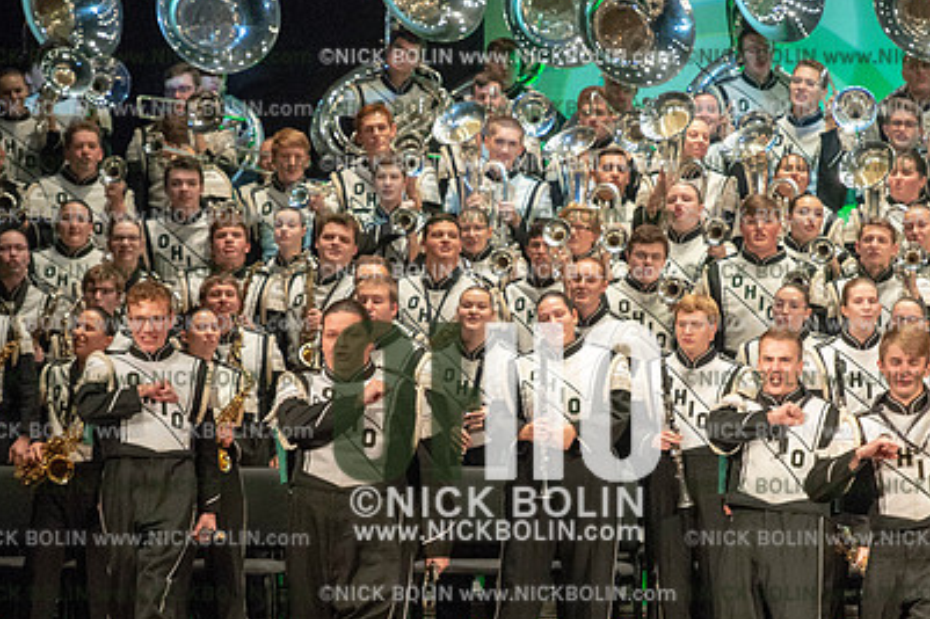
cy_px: 431
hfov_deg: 6.8
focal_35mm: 304
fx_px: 7850
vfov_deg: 4.5
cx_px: 496
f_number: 5.6
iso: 8000
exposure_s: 1/320
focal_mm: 210
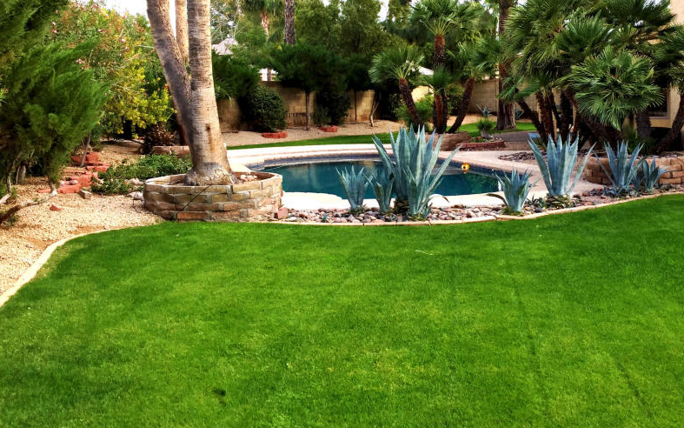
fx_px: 746
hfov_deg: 49.0
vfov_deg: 31.9
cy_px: 167
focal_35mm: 40
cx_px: 413
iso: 32
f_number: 2.2
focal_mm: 4.15
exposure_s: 1/363
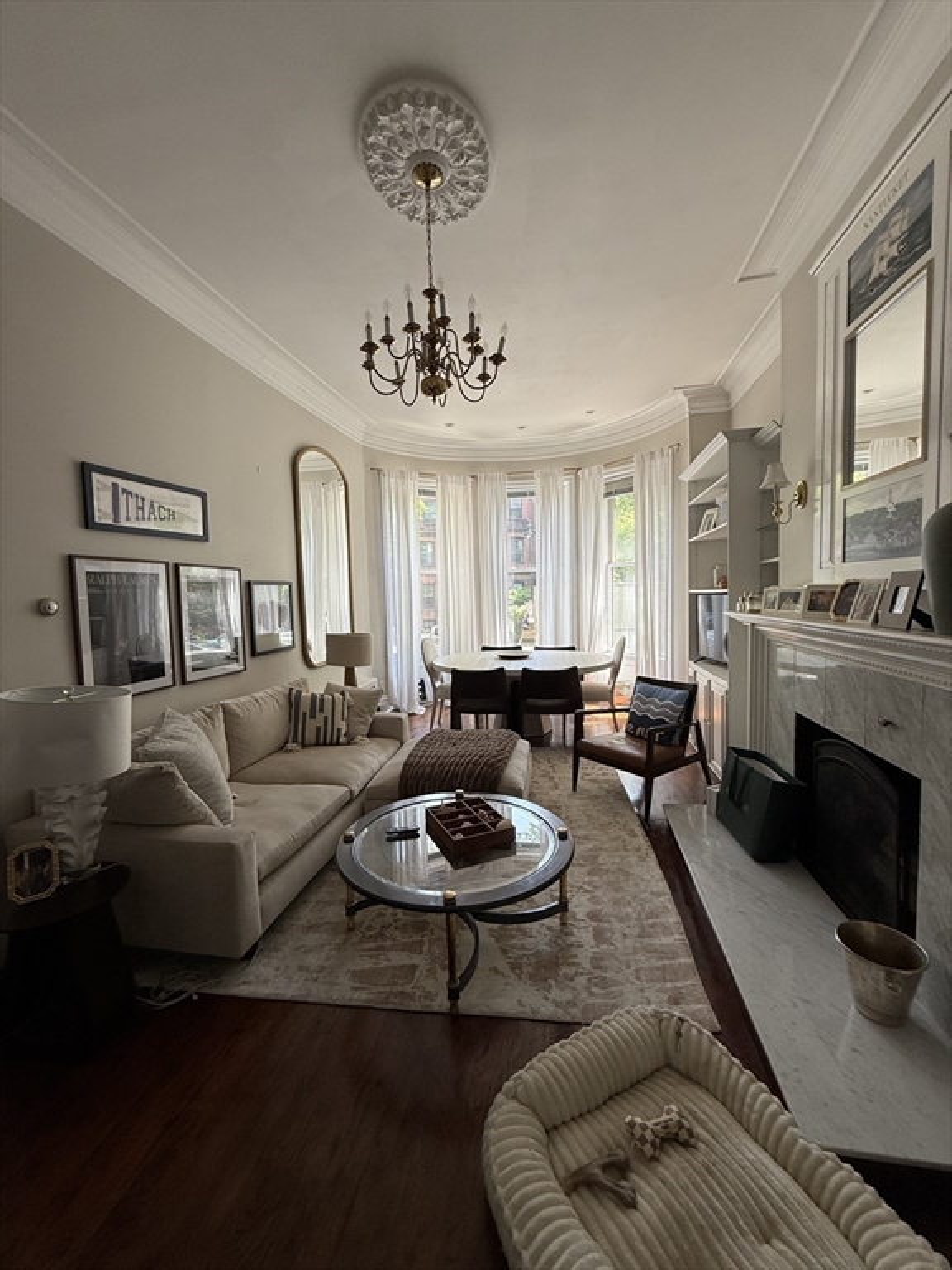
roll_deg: +1.6
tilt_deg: -2.9
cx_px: 476
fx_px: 513
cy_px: 635
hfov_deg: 85.7
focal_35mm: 14
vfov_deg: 102.1
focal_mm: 2.22
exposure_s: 1/99
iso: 50
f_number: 2.2
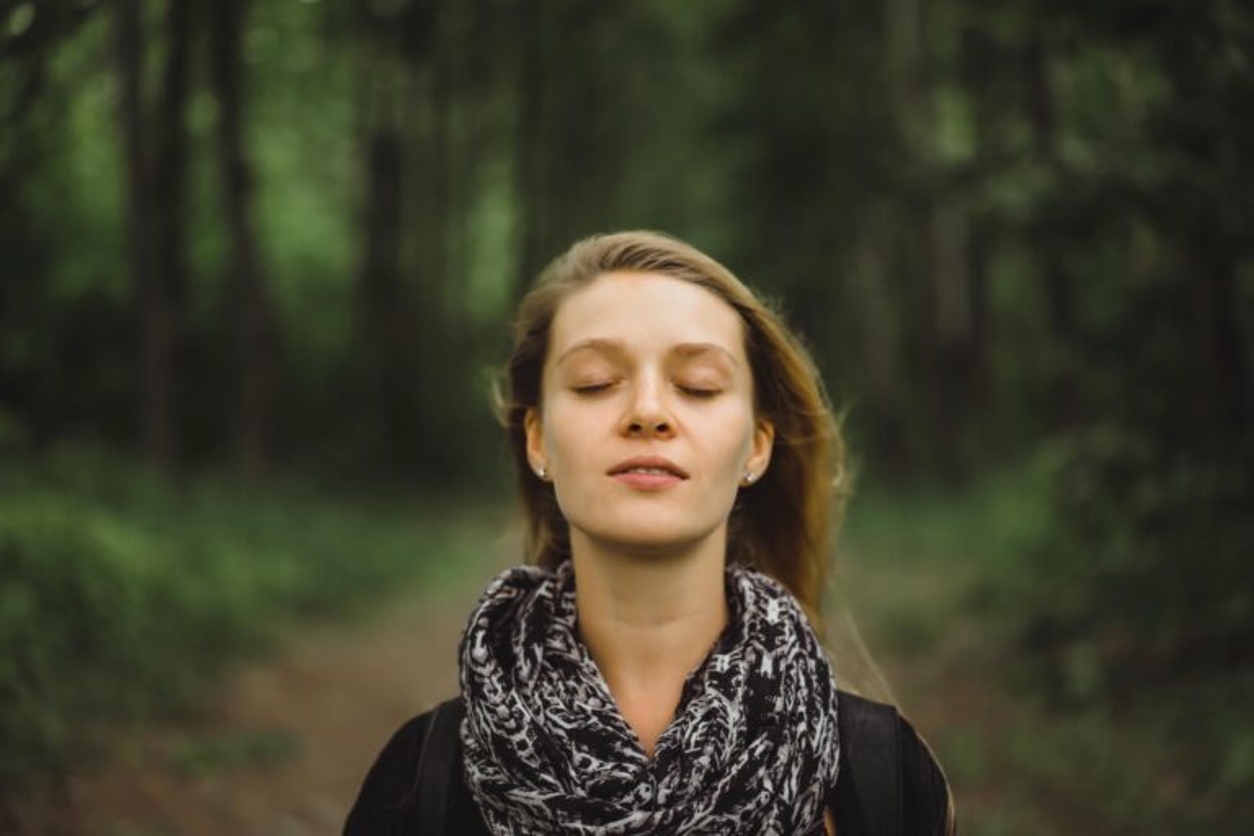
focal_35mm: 55
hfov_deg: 36.2
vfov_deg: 24.6
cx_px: 627
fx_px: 1916
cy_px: 418
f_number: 1.8
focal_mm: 55
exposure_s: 1/80
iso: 200
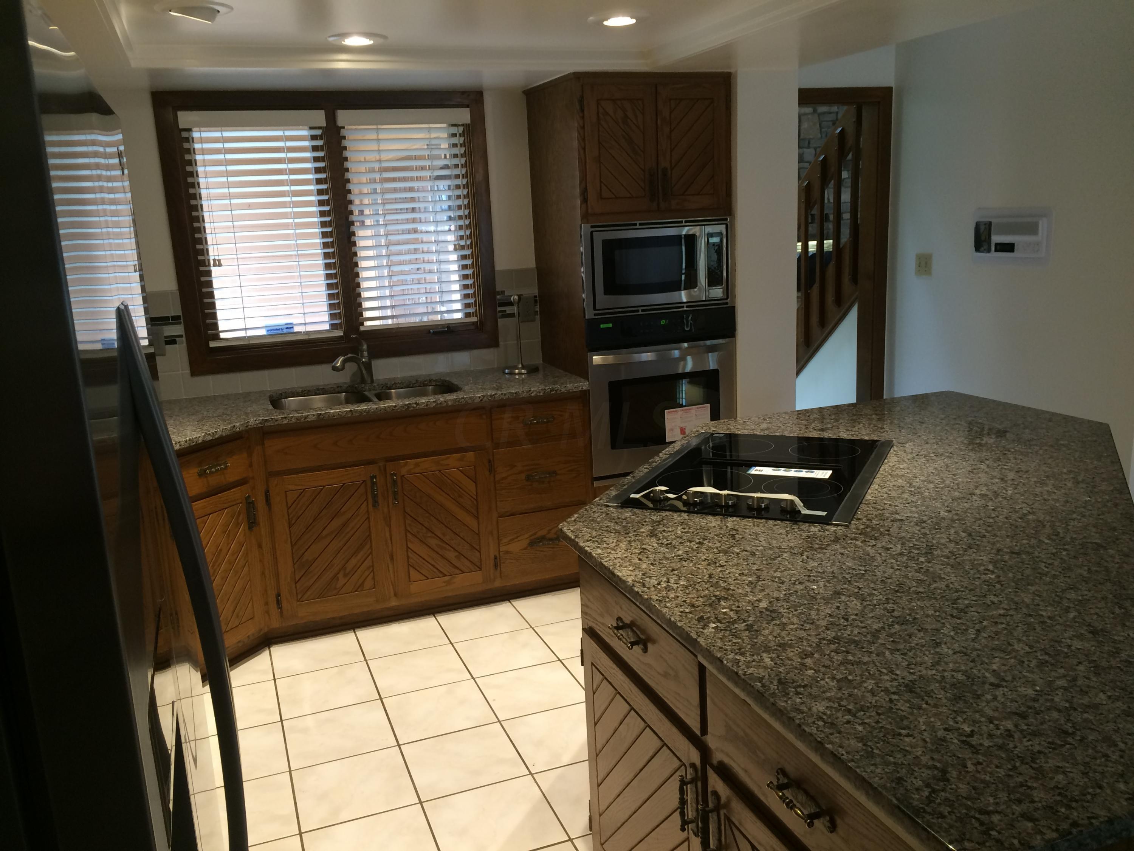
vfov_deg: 48.2
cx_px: 567
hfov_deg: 61.7
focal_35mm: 29
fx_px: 950
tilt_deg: -14.4
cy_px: 426
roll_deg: +2.0
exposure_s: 1/30
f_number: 2.2
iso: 64
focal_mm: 4.15
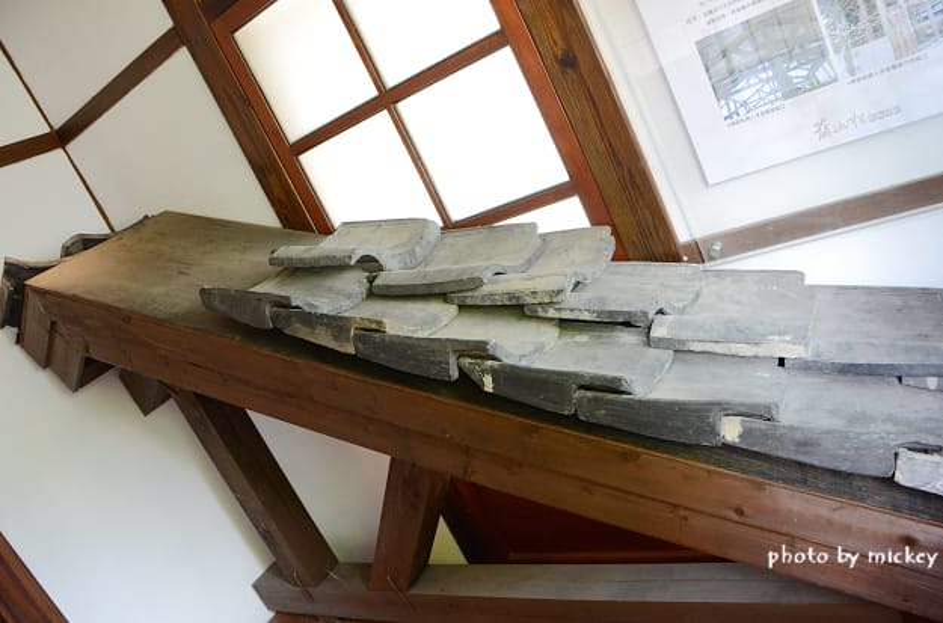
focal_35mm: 30
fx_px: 784
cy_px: 312
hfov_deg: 62.1
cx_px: 472
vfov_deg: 43.4
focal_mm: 20
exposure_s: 1/50
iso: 800
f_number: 5
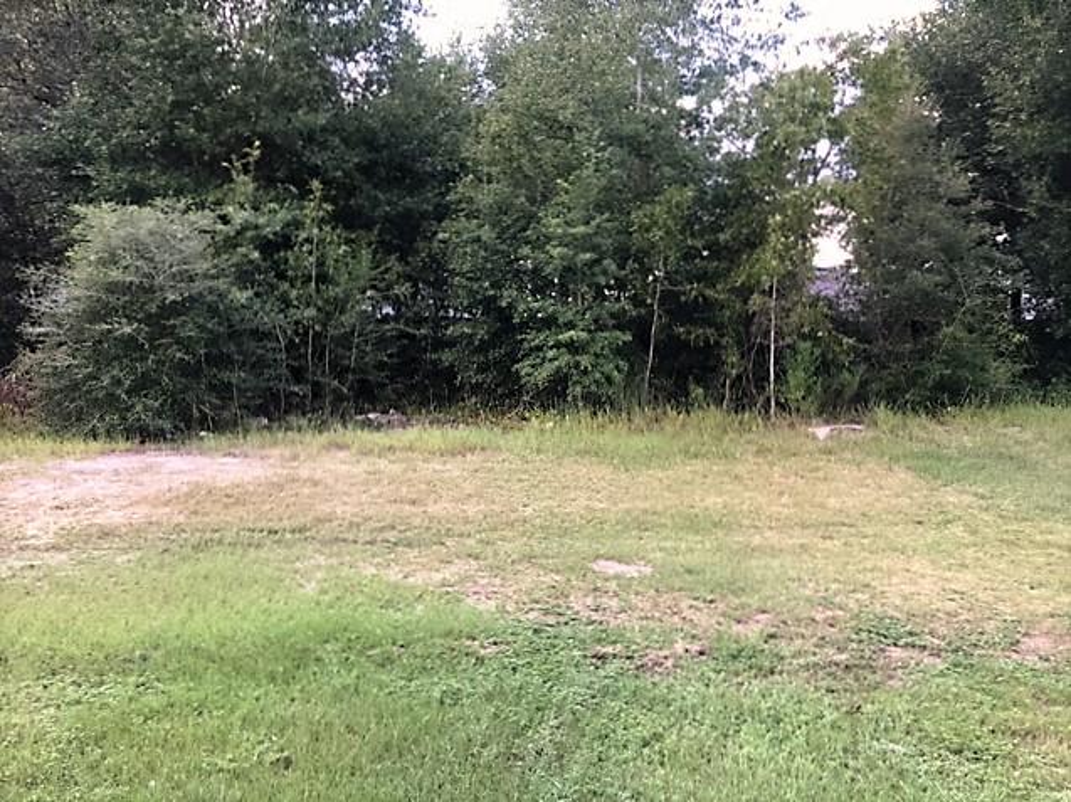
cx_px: 536
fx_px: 897
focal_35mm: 29
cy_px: 401
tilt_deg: -0.7
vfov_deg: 48.2
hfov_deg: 61.7
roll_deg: -1.8
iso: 32
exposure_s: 1/120
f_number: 2.2
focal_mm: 4.15
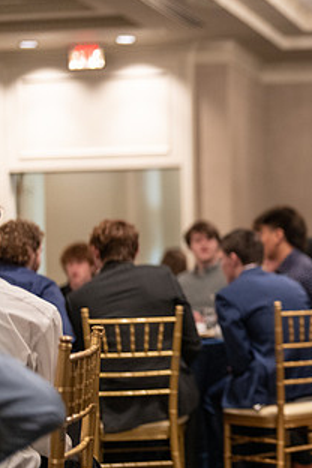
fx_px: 1209
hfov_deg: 14.1
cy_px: 248
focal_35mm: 93
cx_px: 410
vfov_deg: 21.9
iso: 2500
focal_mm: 50
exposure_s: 1/320
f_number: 1.2
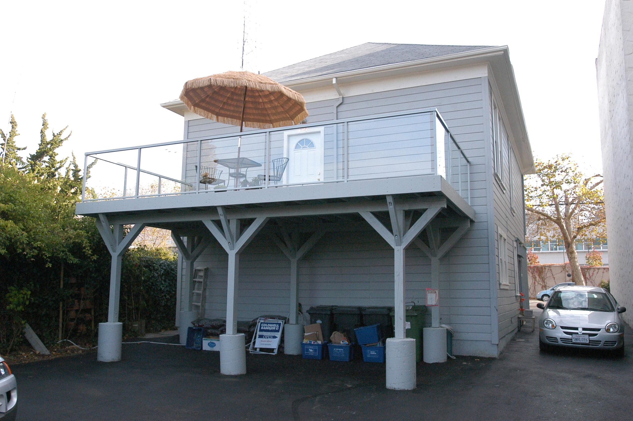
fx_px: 527
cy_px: 210
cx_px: 316
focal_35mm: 30
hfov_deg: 62.0
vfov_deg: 43.5
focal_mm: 20
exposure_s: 1/800
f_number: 5.6
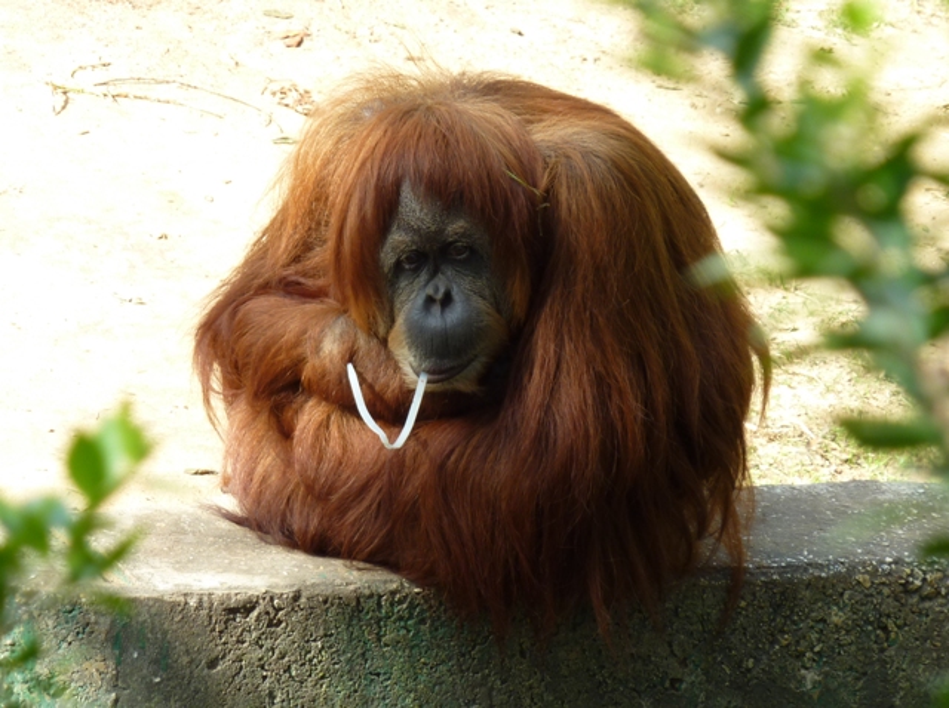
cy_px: 354
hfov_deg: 9.4
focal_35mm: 210
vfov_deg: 7.1
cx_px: 474
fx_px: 5749
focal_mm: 34.4
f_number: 4.6
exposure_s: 1/100
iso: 80
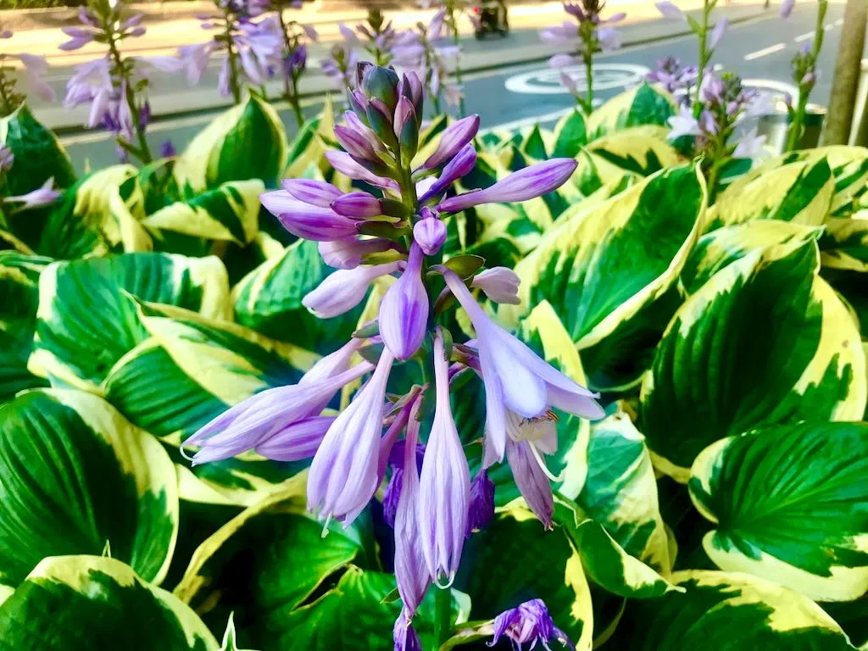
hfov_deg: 63.4
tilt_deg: -25.2
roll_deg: -2.1
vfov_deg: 49.7
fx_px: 702
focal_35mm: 28
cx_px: 434
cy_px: 326
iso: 20
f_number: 1.8
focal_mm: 3.99
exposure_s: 1/146
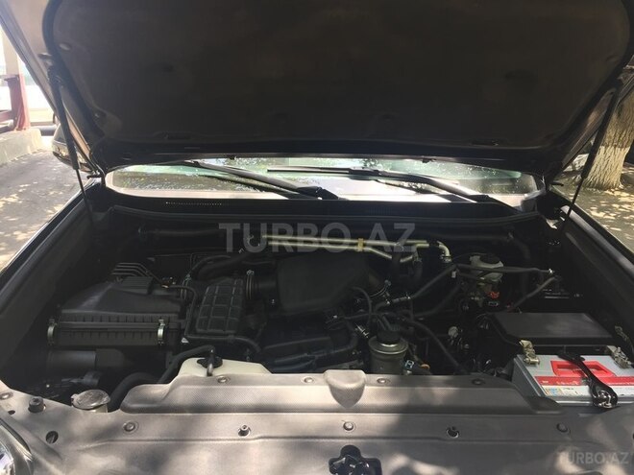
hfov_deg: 61.7
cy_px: 238
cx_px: 317
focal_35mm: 29
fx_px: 531
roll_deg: -1.9
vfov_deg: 48.2
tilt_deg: -19.2
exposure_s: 1/100
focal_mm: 4.15
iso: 40
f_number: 2.2
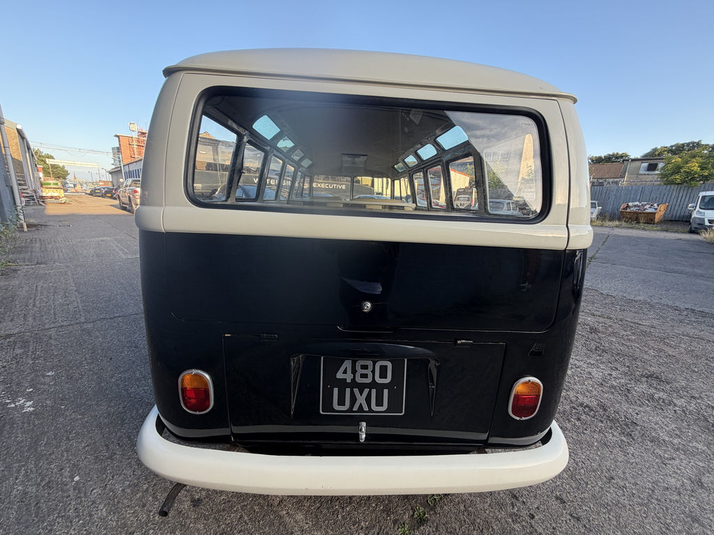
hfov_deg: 102.1
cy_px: 268
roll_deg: -2.2
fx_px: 289
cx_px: 357
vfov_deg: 85.7
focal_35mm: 14
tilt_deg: -13.4
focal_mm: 2.22
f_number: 2.2
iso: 40
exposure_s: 1/136
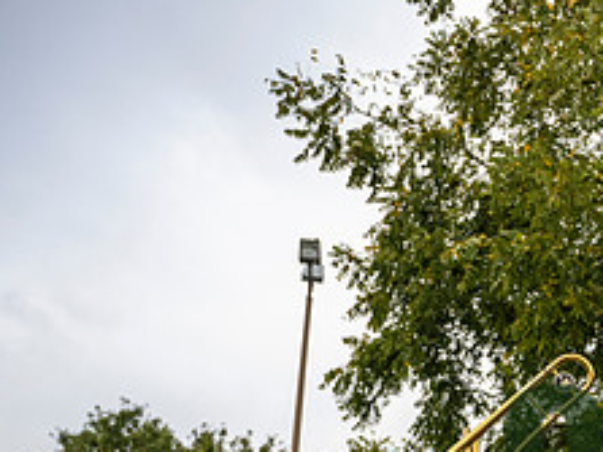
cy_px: 513
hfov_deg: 28.4
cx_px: 708
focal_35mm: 60
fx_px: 1045
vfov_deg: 22.8
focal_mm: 24
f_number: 4
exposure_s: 1/800
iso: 400
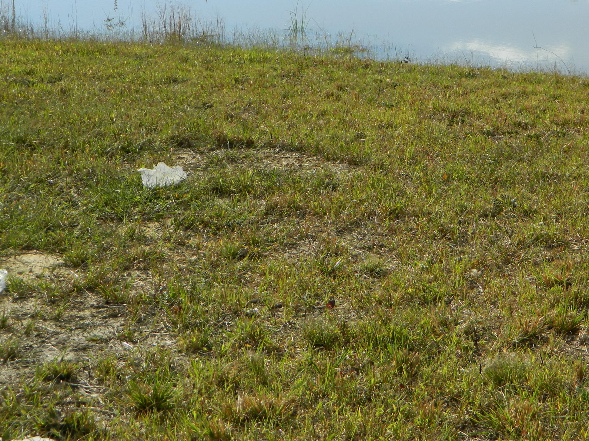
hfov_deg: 22.1
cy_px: 143
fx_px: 1497
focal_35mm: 88
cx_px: 418
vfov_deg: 16.7
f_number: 3.8
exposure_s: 1/800
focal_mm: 10.2
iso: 80
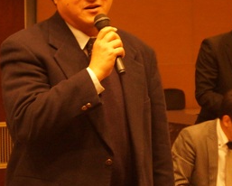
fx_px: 1203
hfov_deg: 11.0
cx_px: 113
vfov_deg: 8.8
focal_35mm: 175
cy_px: 49
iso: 3200
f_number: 5.6
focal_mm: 50
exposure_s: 1/13
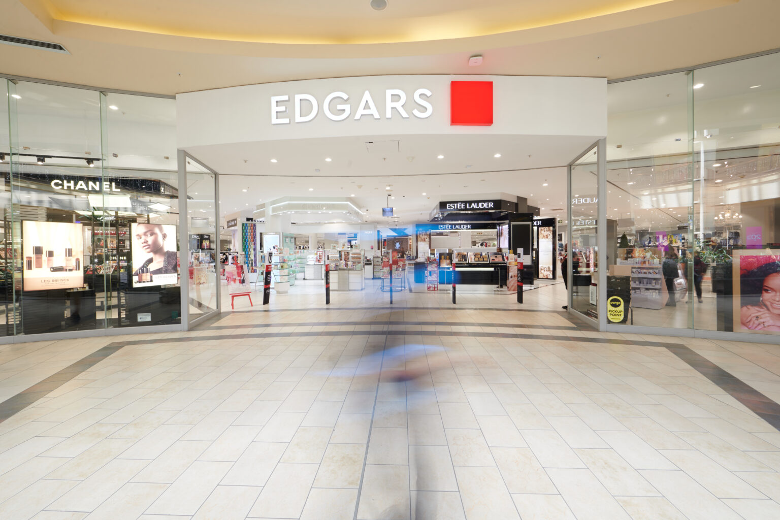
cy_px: 260
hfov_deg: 104.3
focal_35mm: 14
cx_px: 390
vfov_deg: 81.2
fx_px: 303
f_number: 11
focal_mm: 14
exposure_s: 1/2
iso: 100
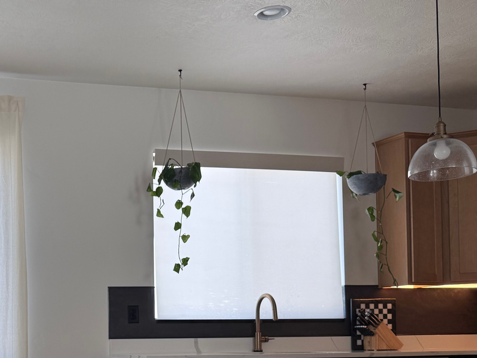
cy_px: 322
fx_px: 744
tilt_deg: +2.1
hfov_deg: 33.3
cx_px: 29
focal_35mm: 54
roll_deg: +1.1
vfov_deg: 26.2
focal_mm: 6.76
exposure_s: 1/180
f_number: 1.78
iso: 64
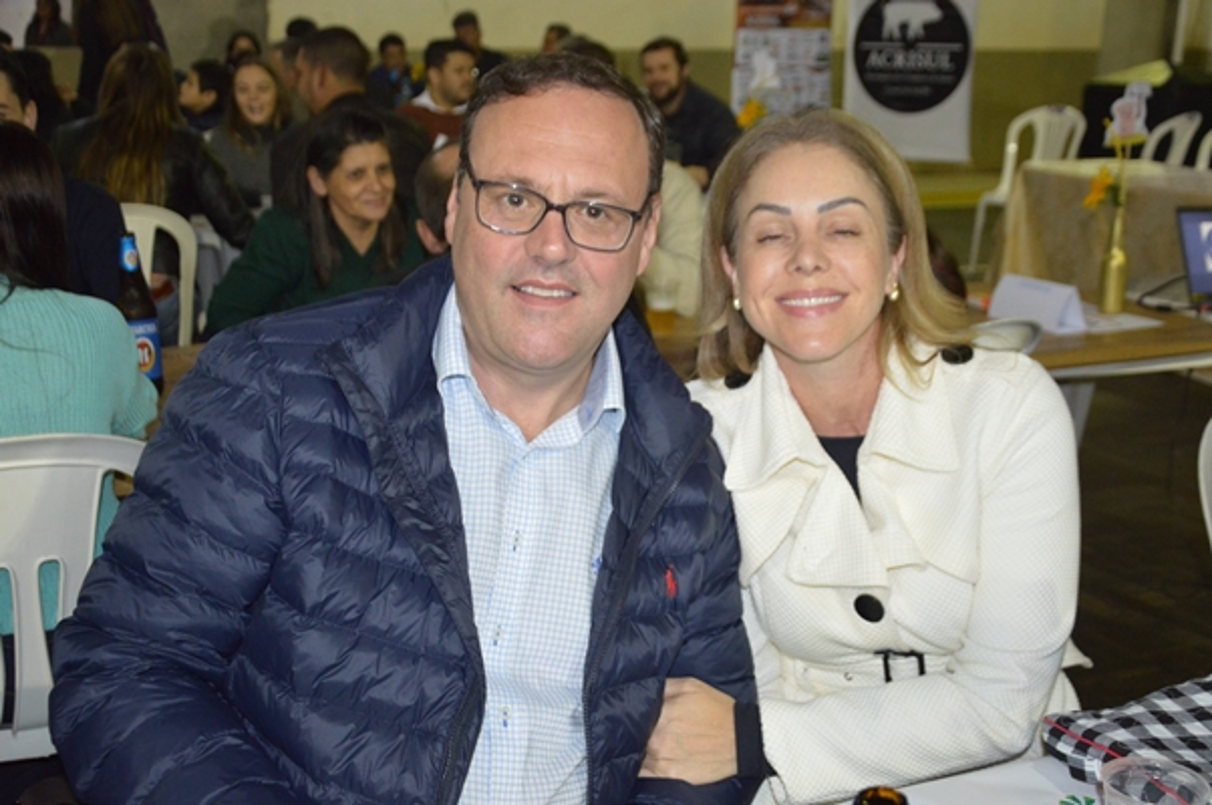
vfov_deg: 29.8
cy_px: 402
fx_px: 1513
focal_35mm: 45
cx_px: 606
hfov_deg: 43.6
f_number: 4.2
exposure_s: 1/60
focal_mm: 30
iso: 1800
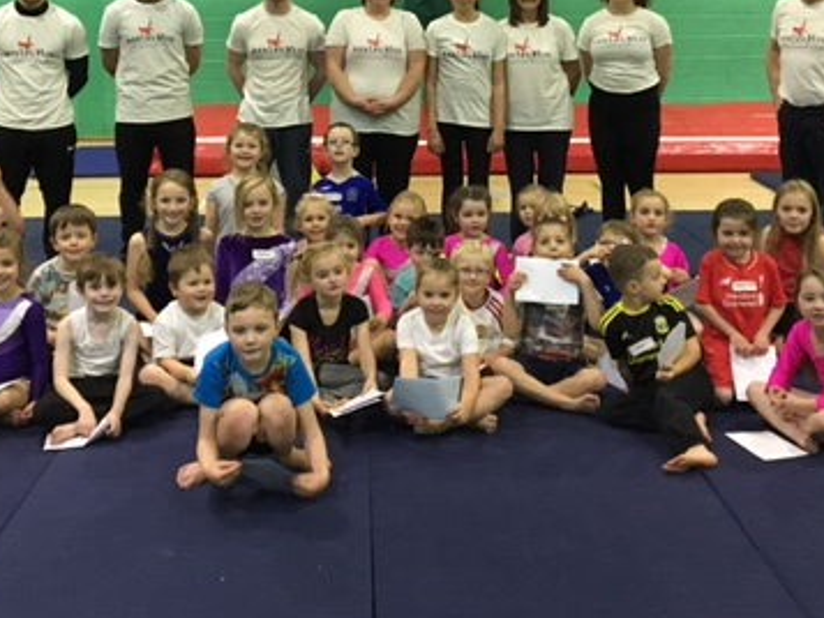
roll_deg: +0.3
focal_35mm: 52
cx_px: 409
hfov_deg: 36.8
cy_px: 85
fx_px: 1238
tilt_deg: -4.0
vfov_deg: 27.2
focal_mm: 4.15
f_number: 2.2
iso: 250
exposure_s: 1/33
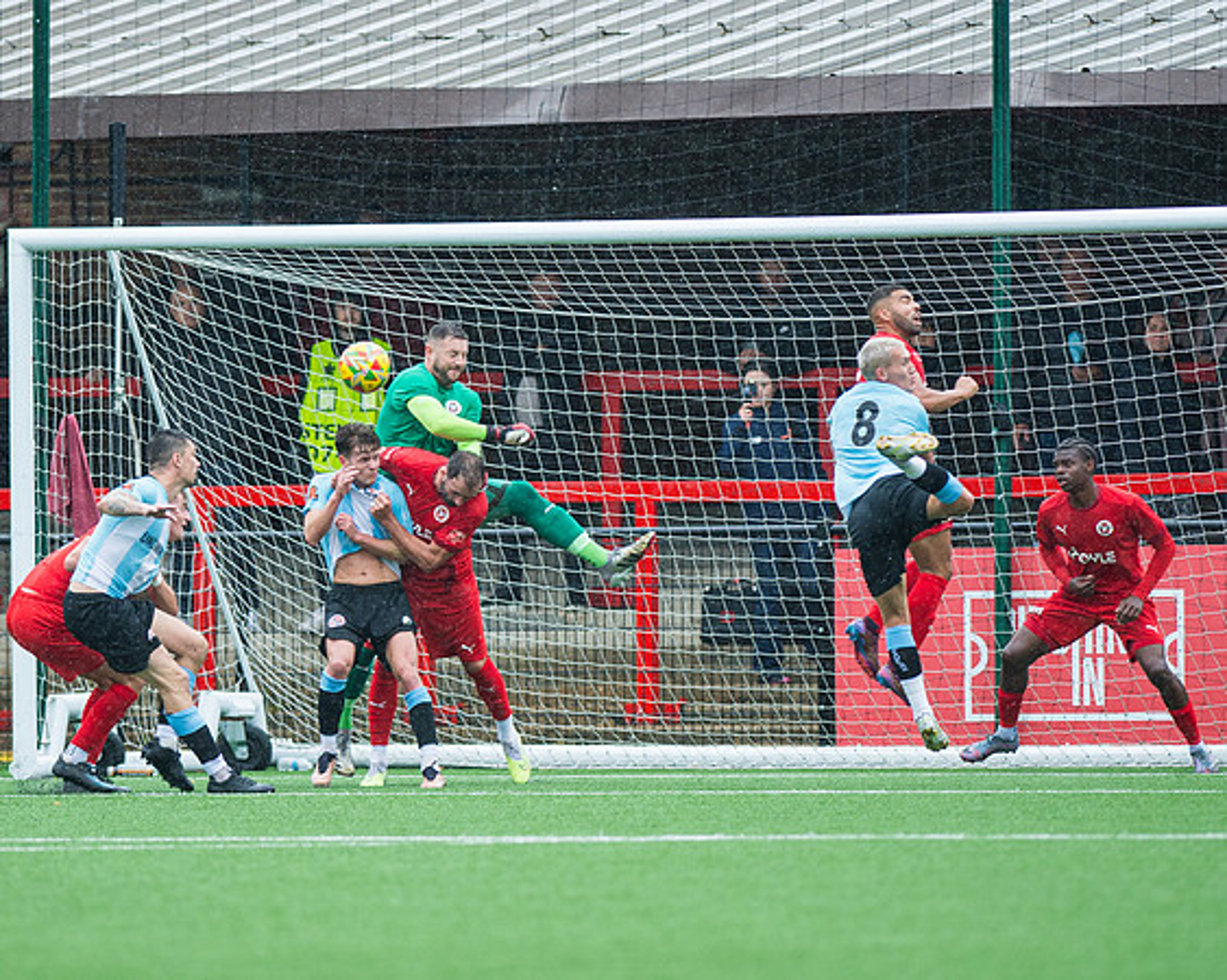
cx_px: 489
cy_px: 489
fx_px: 18438
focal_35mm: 508
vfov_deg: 3.0
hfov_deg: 3.8
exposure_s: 1/1600
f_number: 2.8
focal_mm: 300
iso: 400
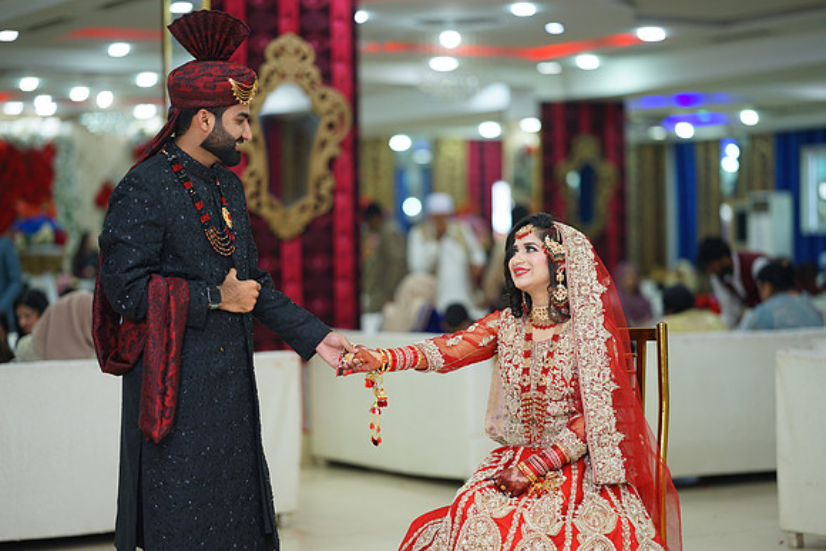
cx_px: 413
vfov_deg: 16.1
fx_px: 1951
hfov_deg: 23.9
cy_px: 276
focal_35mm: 85
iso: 125
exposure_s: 1/160
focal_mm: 85
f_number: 1.4
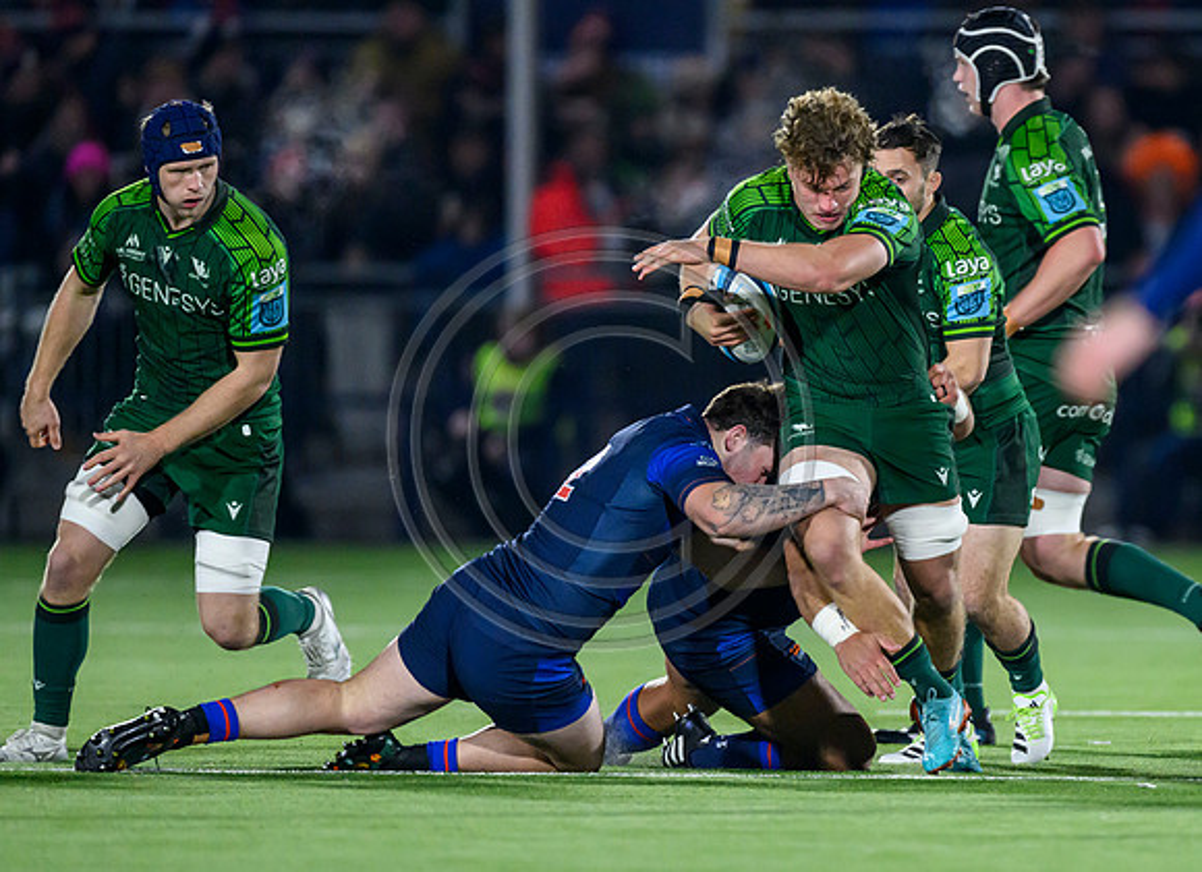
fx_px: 27624
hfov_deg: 2.5
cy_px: 449
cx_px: 888
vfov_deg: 1.8
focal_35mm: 805
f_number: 4
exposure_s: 1/800
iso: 6400
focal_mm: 560
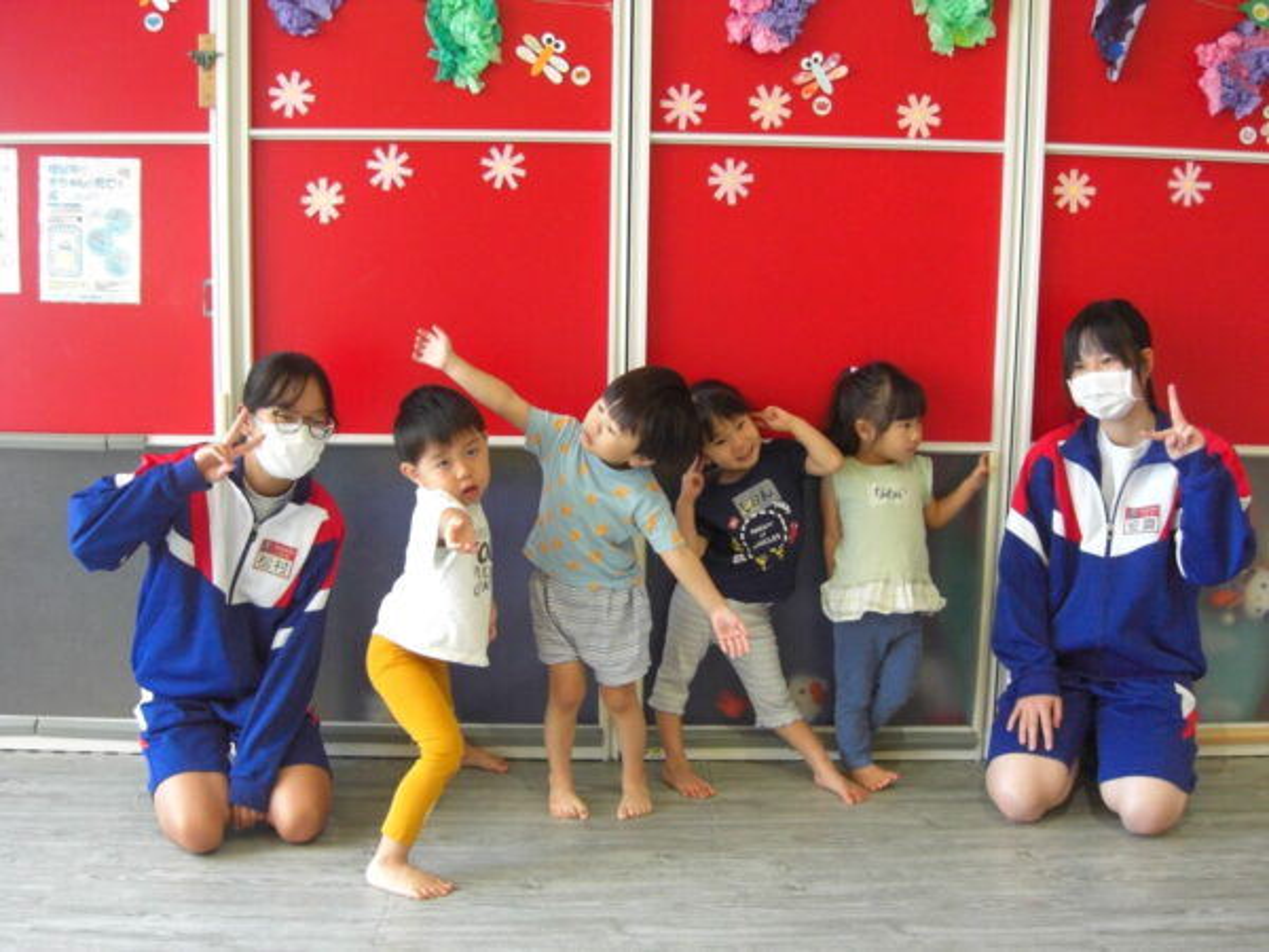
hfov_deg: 49.0
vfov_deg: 37.7
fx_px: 1393
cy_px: 476
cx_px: 634
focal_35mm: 38
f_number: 2.8
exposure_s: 1/125
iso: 400
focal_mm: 7.9
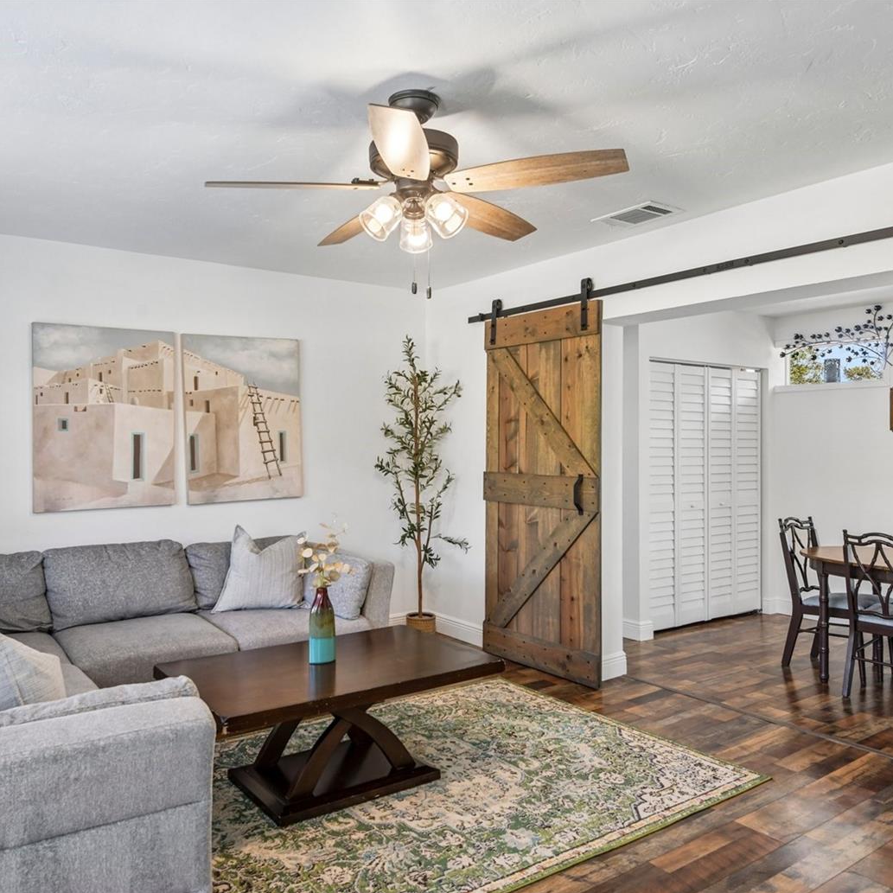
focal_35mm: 25
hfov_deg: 62.5
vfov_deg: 62.9
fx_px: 730
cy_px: 457
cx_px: 373
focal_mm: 19
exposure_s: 1/10
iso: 400
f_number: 8
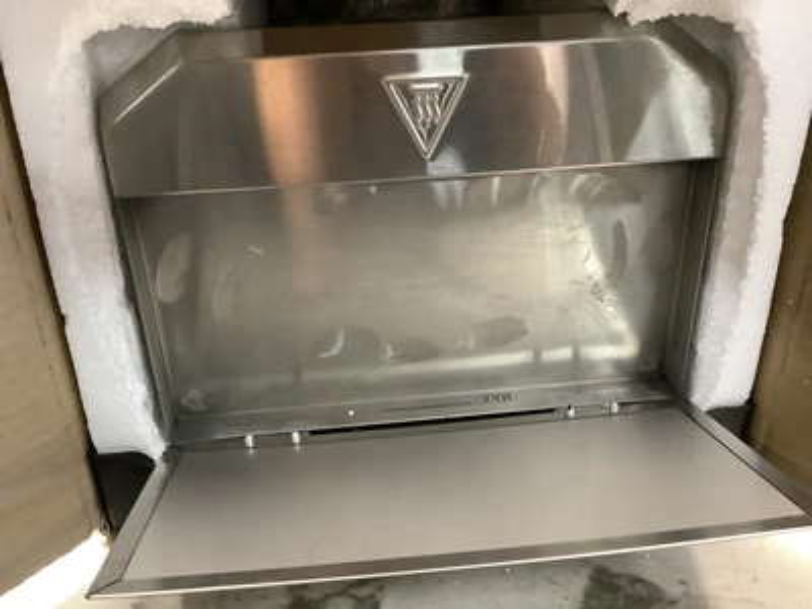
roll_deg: +1.7
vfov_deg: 45.4
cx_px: 406
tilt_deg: -29.3
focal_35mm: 31
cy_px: 304
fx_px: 727
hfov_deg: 58.4
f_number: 2.4
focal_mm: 3.3
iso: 400
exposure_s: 1/40
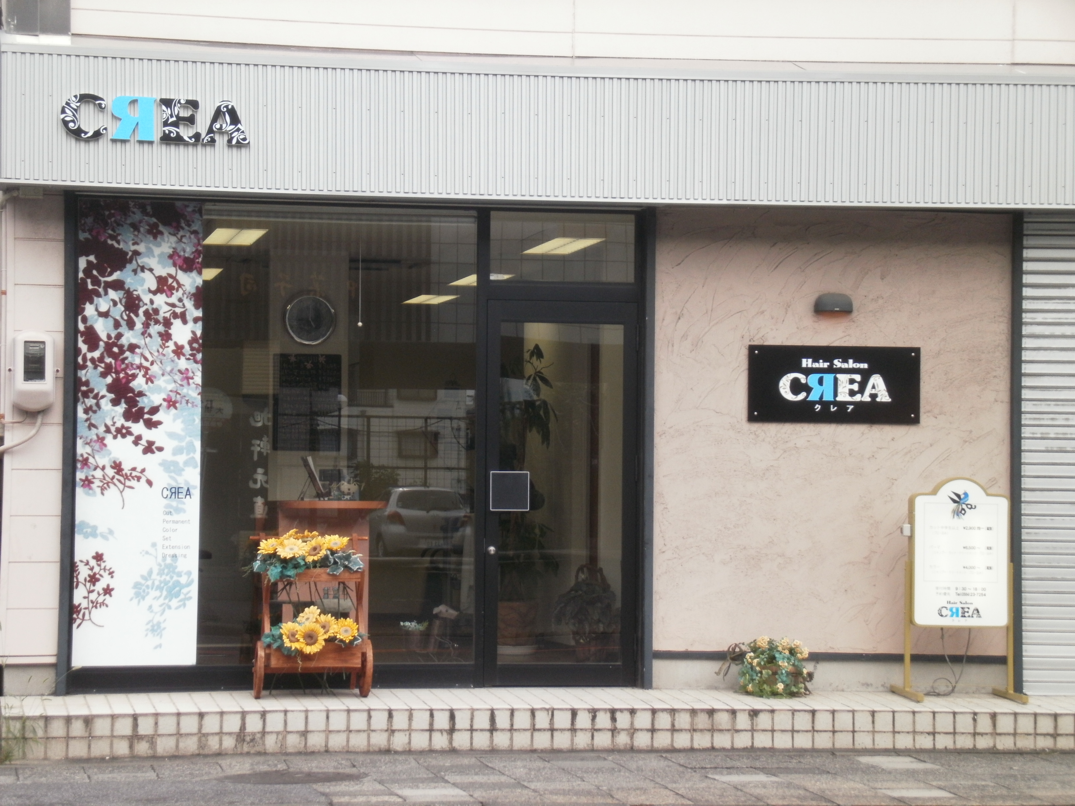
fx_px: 3261
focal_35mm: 105
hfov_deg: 18.7
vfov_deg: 14.1
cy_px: 403
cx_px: 538
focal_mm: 18.6
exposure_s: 1/50
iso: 125
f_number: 5.9
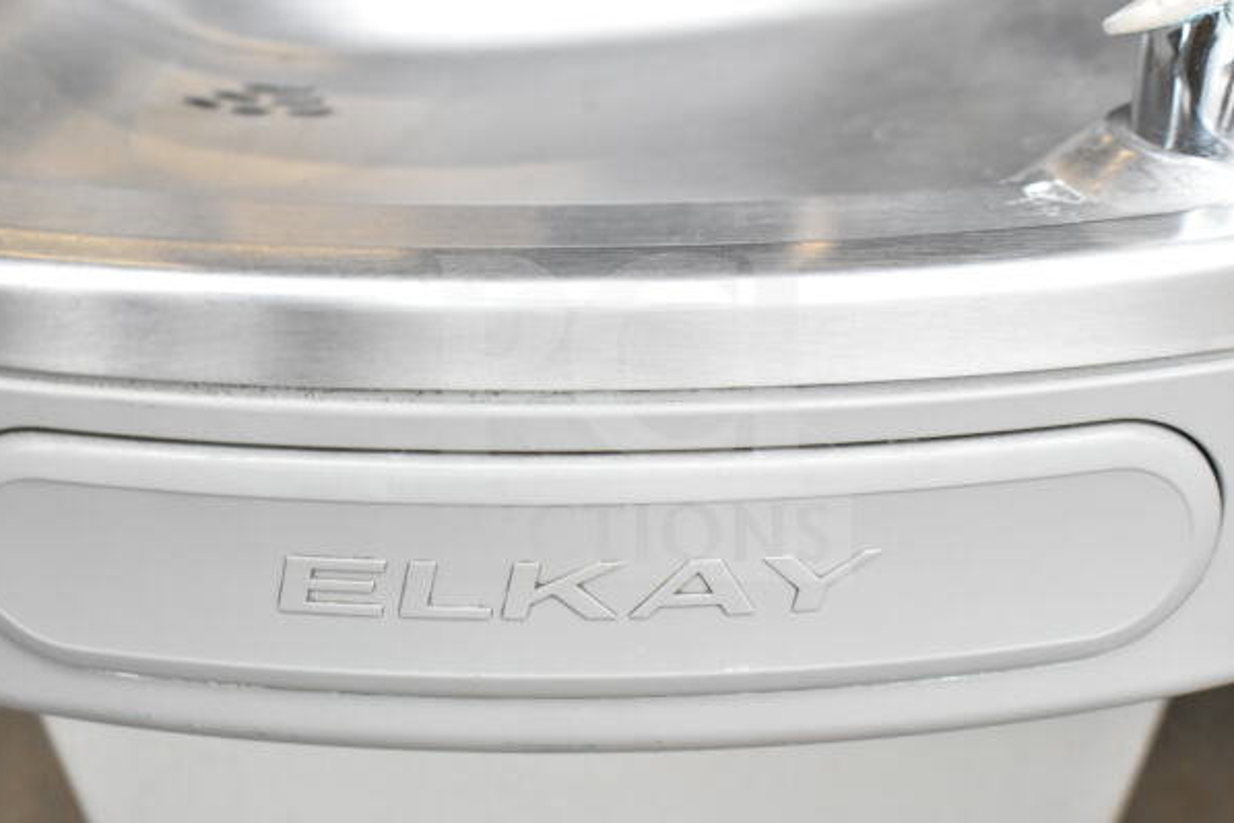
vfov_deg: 26.0
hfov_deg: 38.2
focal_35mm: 52
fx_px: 1783
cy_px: 418
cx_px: 619
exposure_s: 1/200
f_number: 7.1
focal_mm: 34
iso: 1600
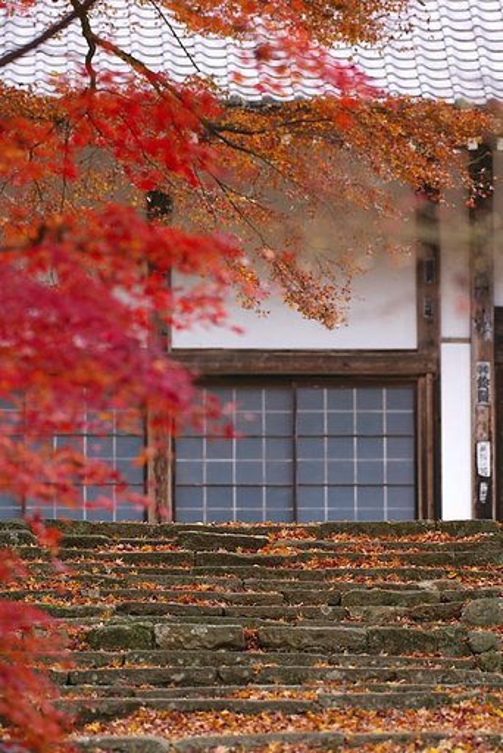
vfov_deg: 7.6
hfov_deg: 5.1
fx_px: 5651
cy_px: 376
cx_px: 252
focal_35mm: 270
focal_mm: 180
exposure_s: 1/50
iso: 200
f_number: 5.6
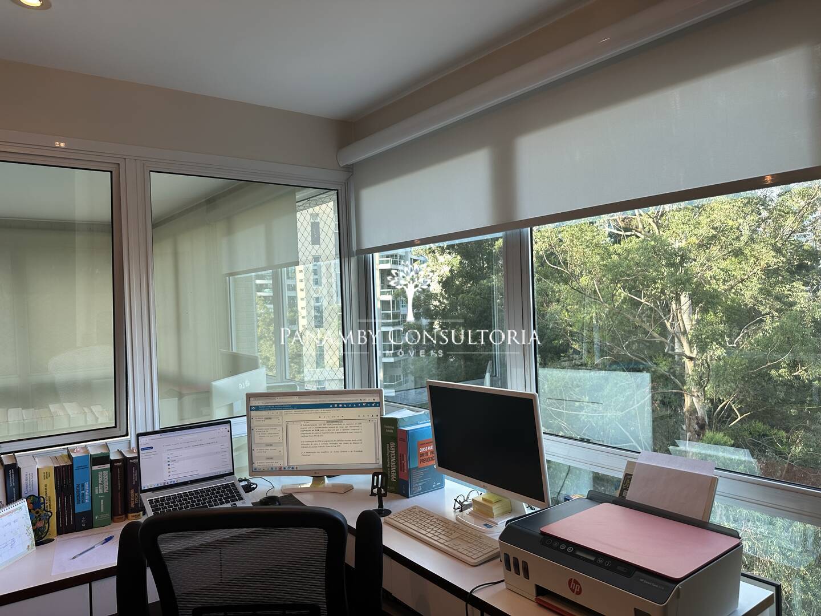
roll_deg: +1.9
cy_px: 308
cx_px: 410
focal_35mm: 24
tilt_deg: -0.9
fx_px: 569
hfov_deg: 71.6
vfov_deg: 56.8
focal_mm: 6.86
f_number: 1.78
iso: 64
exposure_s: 1/120
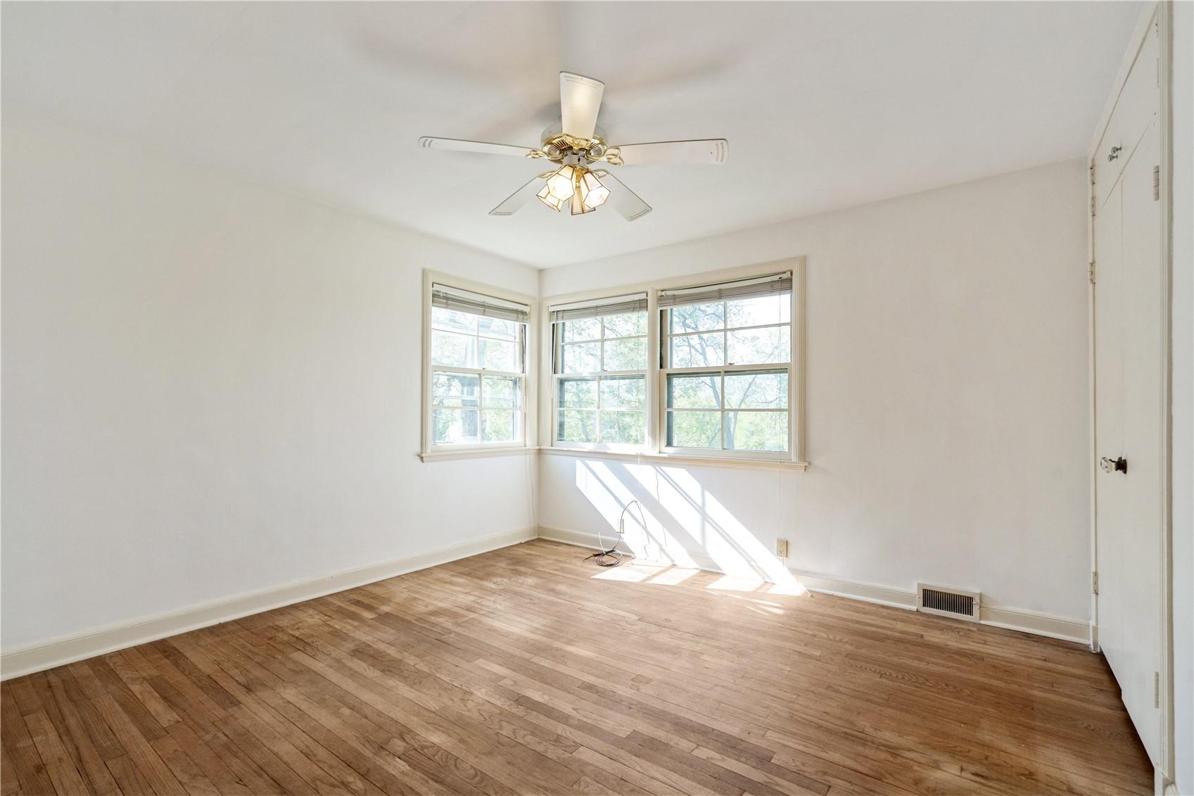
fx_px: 531
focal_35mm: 16
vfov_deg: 73.7
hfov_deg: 96.7
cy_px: 398
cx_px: 597
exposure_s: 1/160
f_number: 8
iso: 400
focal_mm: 16
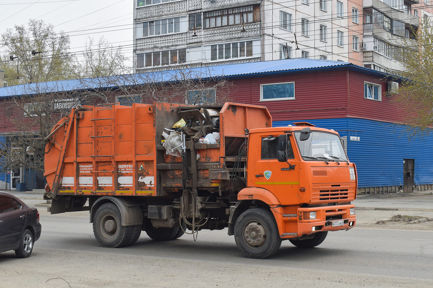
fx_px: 577
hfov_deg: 41.1
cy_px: 144
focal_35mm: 48
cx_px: 216
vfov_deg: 28.1
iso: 400
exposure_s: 1/800
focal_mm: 32
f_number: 7.1
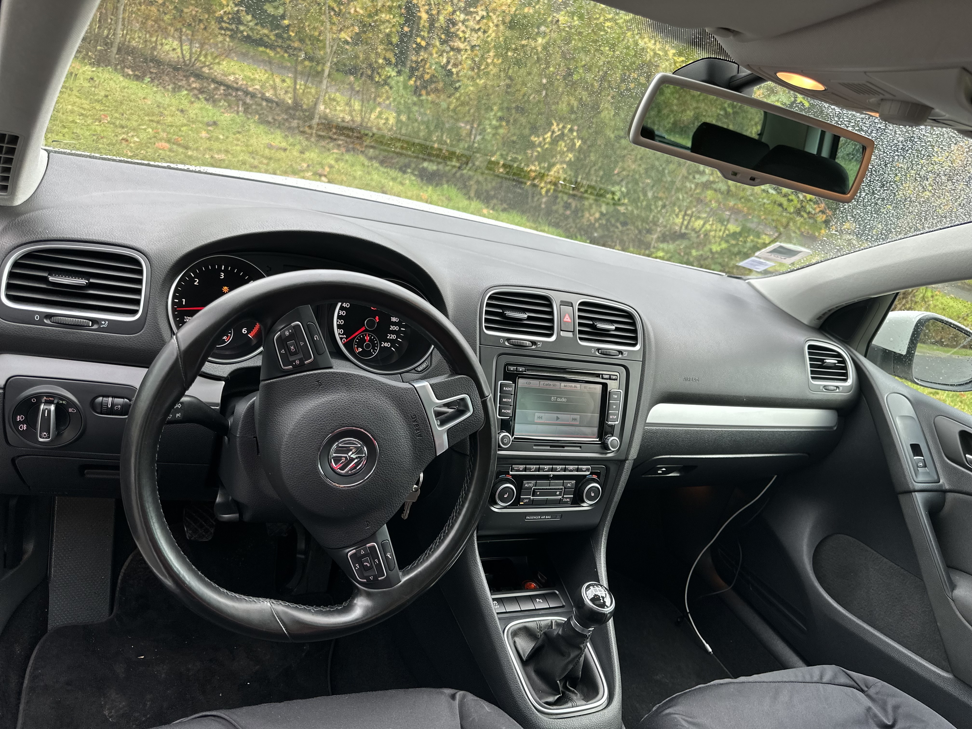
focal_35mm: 24
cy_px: 364
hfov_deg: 71.6
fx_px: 674
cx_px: 486
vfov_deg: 56.8
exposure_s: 1/121
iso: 80
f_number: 1.78
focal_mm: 6.86
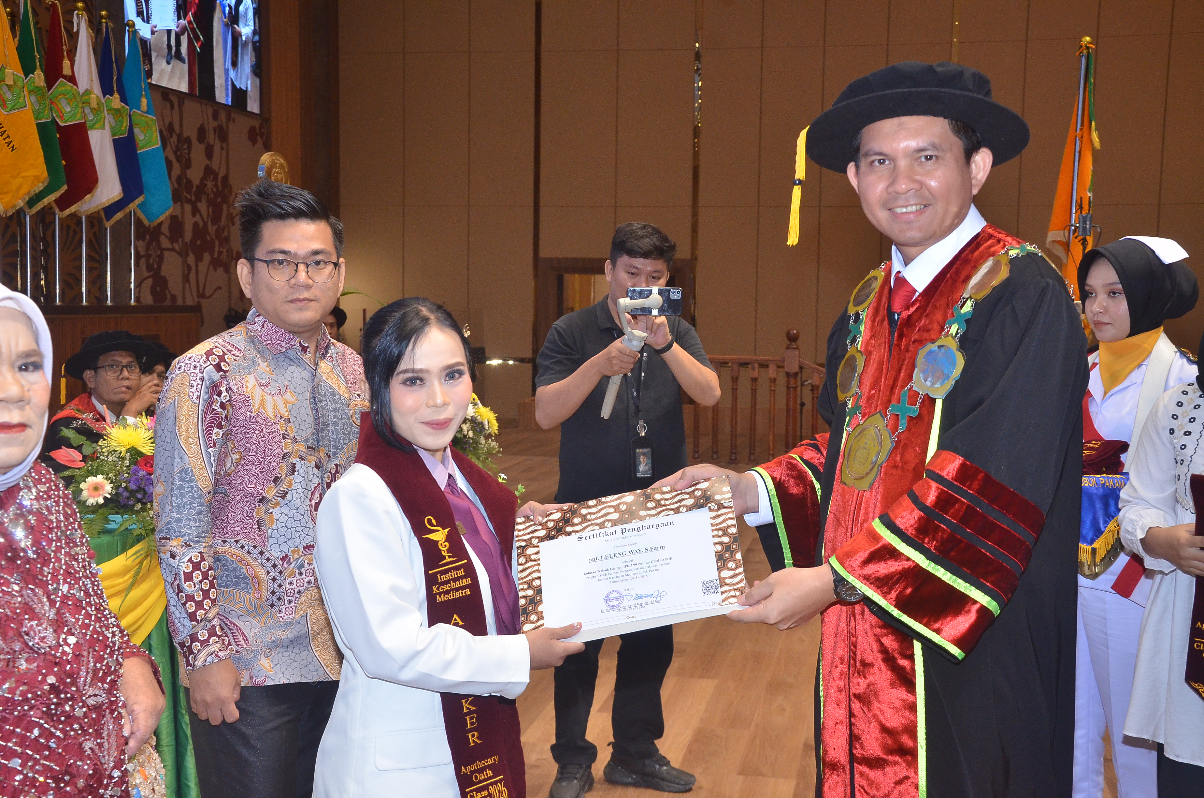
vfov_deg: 28.0
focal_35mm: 48
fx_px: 1602
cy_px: 399
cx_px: 602
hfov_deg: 41.2
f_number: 6.3
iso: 1250
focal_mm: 32
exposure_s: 1/125
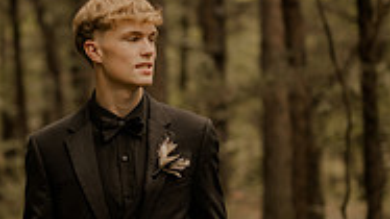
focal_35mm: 126
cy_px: 171
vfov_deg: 9.6
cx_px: 92
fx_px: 1302
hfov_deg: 16.9
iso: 64
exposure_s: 1/250
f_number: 1.8
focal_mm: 50
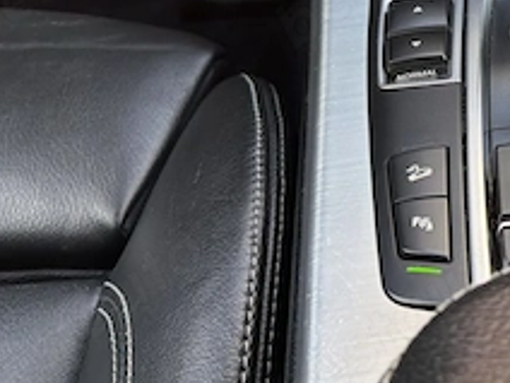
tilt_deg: -37.1
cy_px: -39
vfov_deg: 20.6
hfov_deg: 25.5
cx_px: 618
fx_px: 1002
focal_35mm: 68
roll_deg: -1.4
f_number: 1.78
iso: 100
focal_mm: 6.76
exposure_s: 1/195
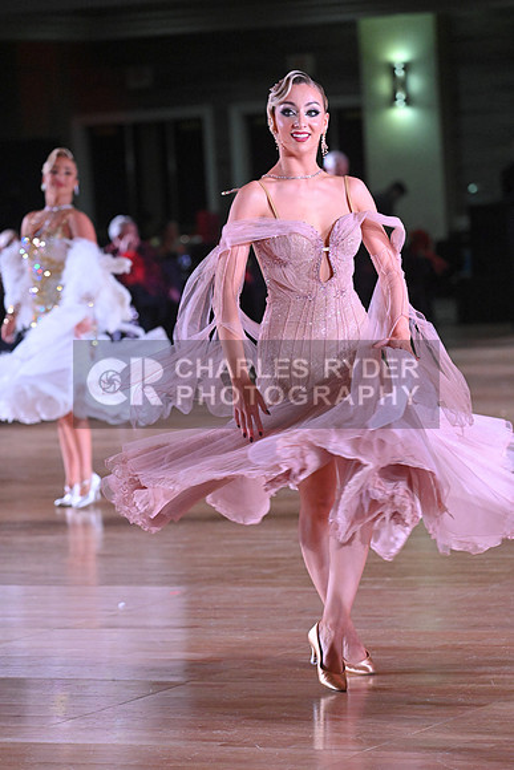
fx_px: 3424
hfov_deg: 8.6
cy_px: 385
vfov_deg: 12.8
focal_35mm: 160
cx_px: 257
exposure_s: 1/400
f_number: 5
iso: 5000
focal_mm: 160
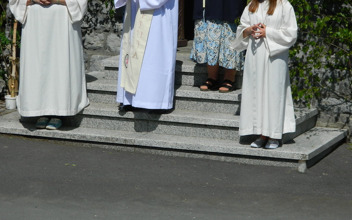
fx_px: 1583
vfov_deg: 7.9
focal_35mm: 165
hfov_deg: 12.7
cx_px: 175
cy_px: 21
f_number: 12.6
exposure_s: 1/200
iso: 80
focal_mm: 18.6
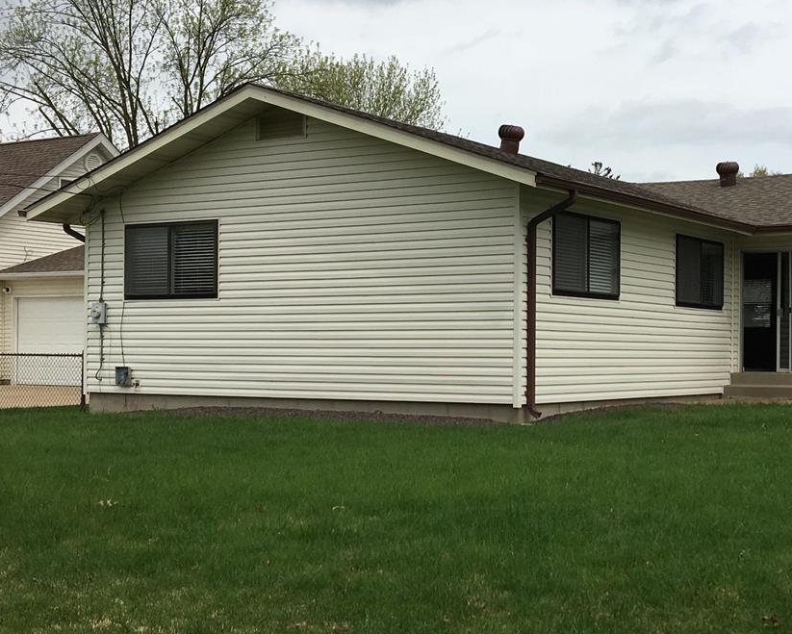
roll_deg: -0.4
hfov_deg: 33.8
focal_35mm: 55
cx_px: 530
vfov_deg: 27.6
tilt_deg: +2.7
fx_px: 1290
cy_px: 357
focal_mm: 4.15
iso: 25
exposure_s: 1/2024
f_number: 2.2
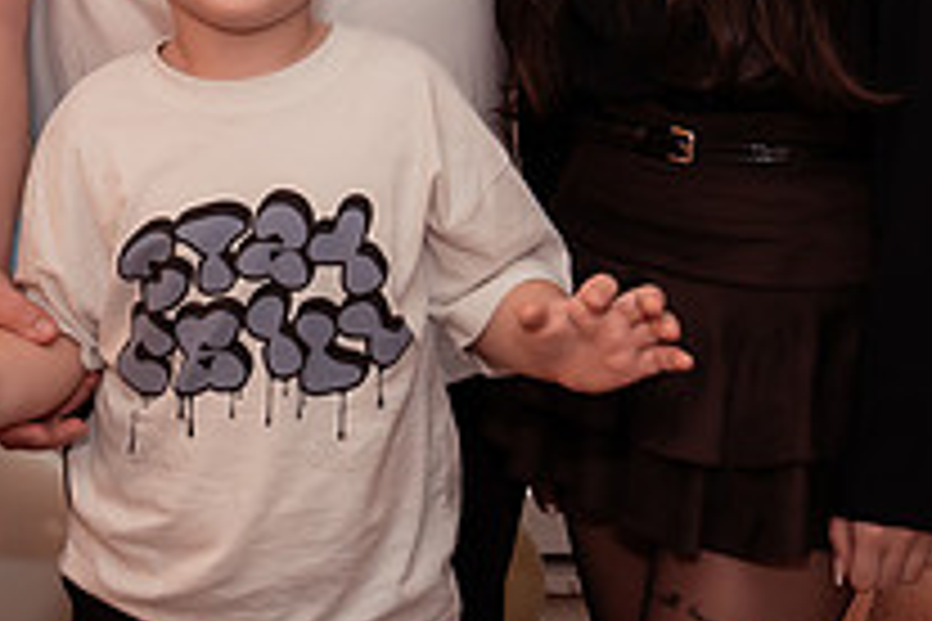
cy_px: -25
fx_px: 2019
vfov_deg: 17.0
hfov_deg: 25.3
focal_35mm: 78
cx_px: 116
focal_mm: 24
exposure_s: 1/250
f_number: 2.8
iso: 1600
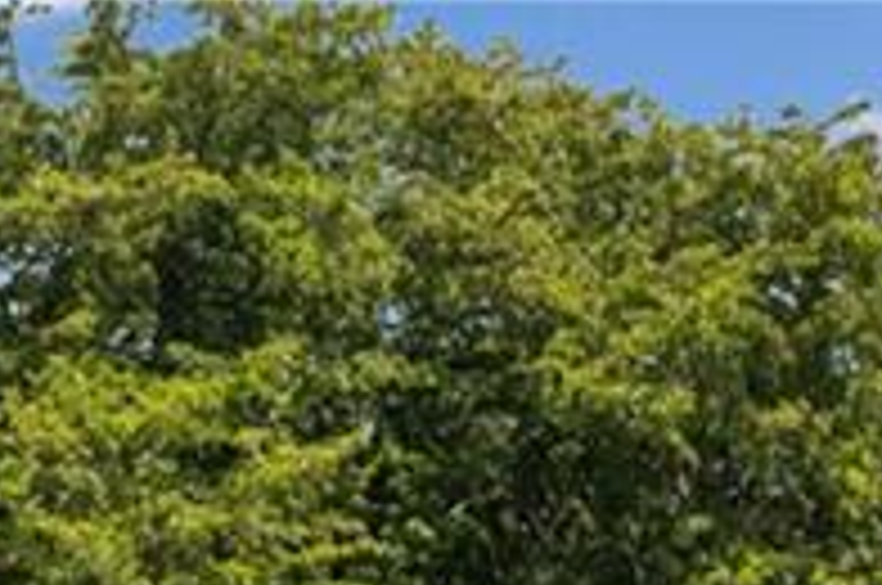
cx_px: -1350
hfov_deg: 3.9
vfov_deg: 2.6
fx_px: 12548
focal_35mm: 513
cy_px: 1528
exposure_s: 1/100
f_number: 11
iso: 100
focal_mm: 98
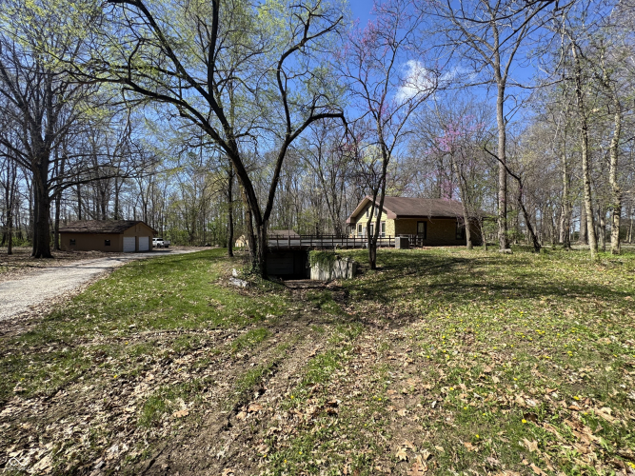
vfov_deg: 85.7
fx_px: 257
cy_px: 238
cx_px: 318
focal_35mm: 14
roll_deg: -0.7
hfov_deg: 102.1
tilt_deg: -0.9
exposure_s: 1/812
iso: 50
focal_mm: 2.22
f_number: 2.2
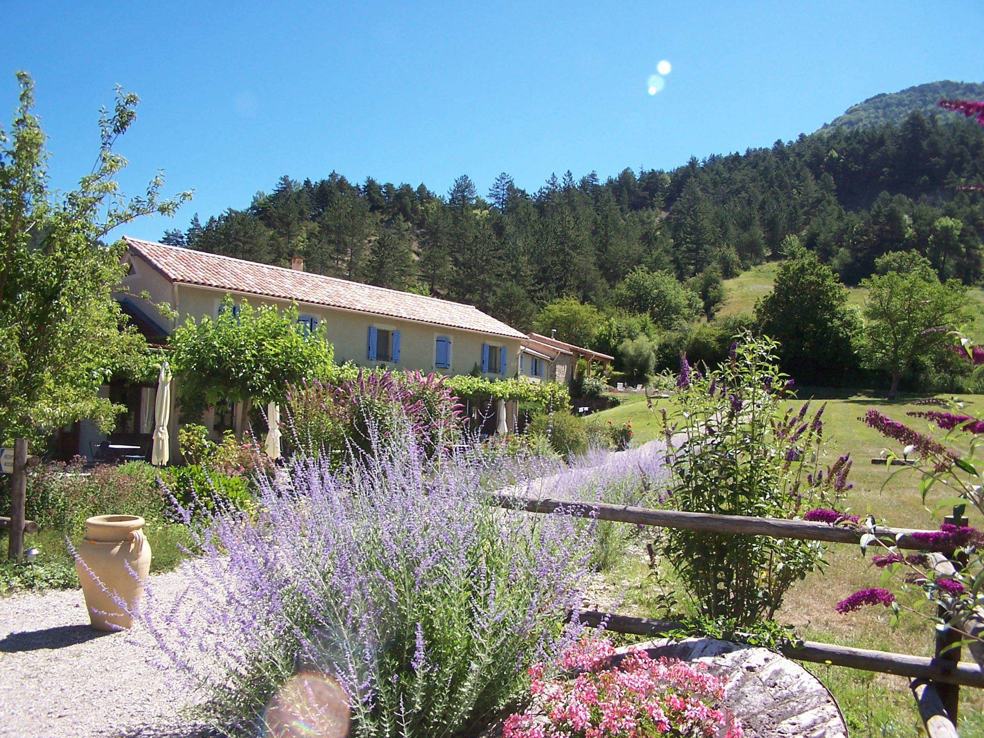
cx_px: 492
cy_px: 369
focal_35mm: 38
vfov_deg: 37.7
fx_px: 1080
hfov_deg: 49.0
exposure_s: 1/500
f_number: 2.8
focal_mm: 6.3
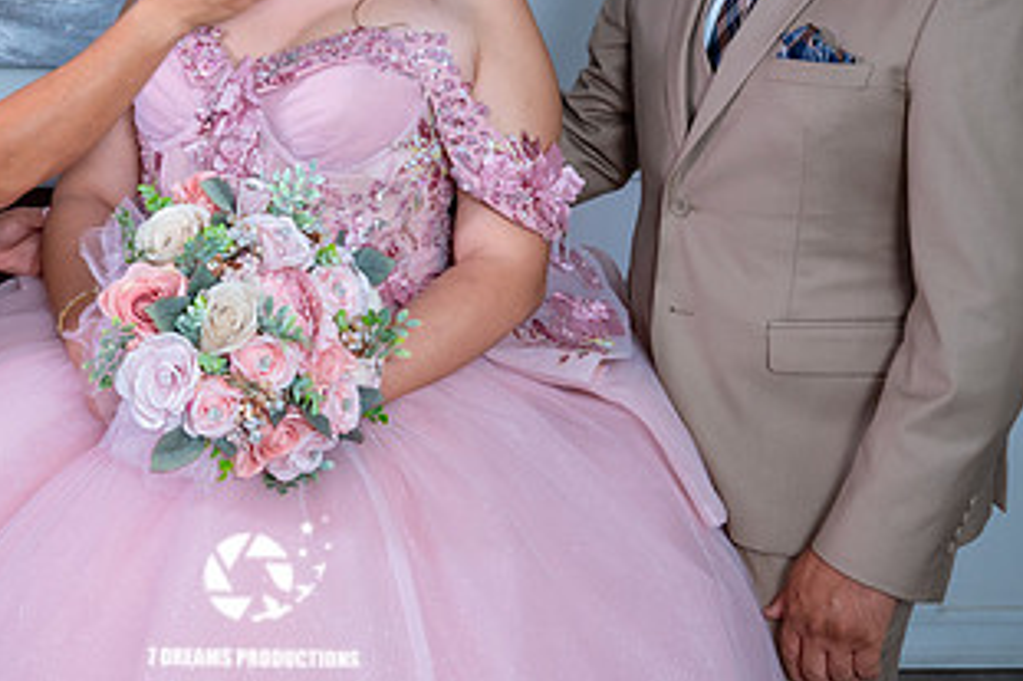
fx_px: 1846
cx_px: 253
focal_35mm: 65
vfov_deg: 20.7
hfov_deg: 30.4
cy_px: 135
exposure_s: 1/60
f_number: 4
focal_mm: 34.5
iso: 1250
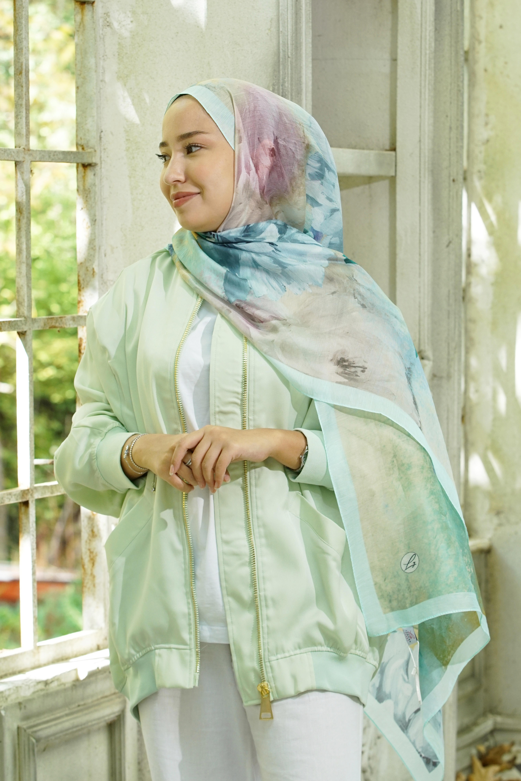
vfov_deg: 23.9
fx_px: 1844
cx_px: 260
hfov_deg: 16.1
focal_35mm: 85
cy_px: 390
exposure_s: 1/100
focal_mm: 85
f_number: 6.3
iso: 640
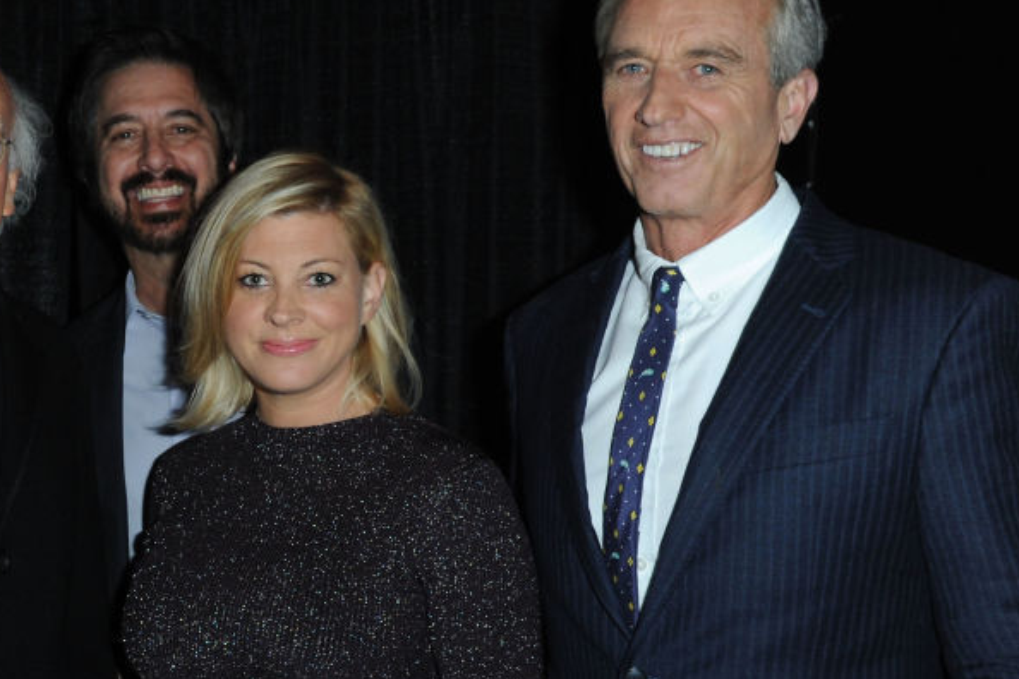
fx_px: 1415
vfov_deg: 27.0
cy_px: 365
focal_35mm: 50
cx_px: 194
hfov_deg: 38.0
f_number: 6.3
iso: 1250
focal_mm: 29
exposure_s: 1/125
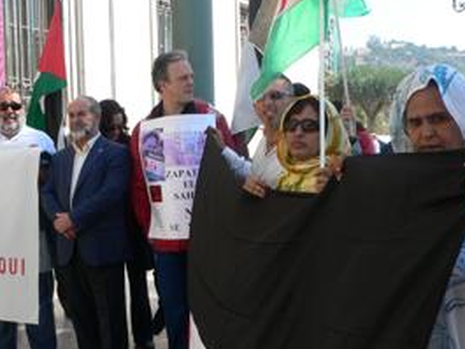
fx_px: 699
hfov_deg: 36.4
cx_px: 156
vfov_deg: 27.7
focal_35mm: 52
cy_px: 255
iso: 80
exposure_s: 1/160
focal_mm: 6.3
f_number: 4
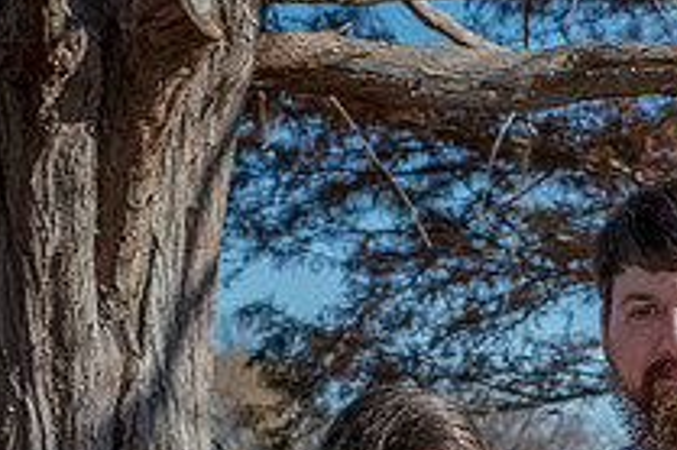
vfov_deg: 6.1
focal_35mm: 222
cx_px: 732
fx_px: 4171
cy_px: 607
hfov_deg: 9.2
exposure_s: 1/500
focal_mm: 80
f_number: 11
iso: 400
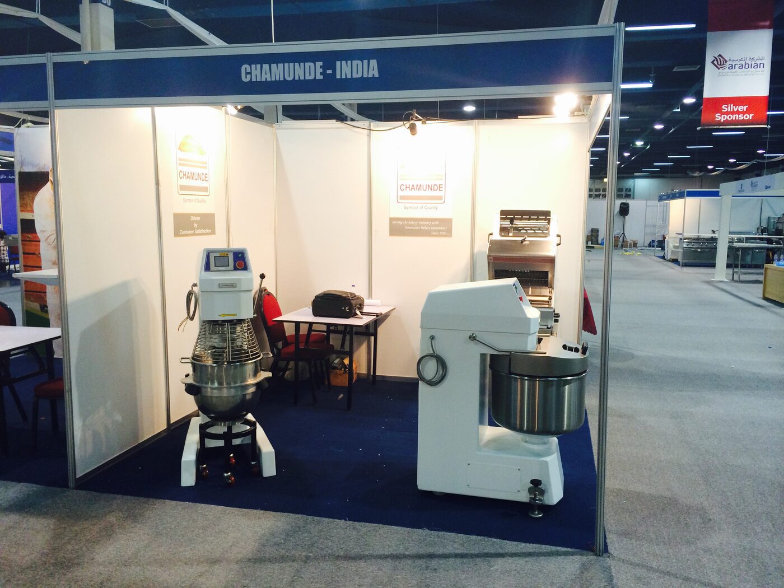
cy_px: 294
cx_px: 392
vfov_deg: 46.8
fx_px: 679
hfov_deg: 60.0
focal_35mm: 30
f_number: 2.2
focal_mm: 4.12
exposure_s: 1/33
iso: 125
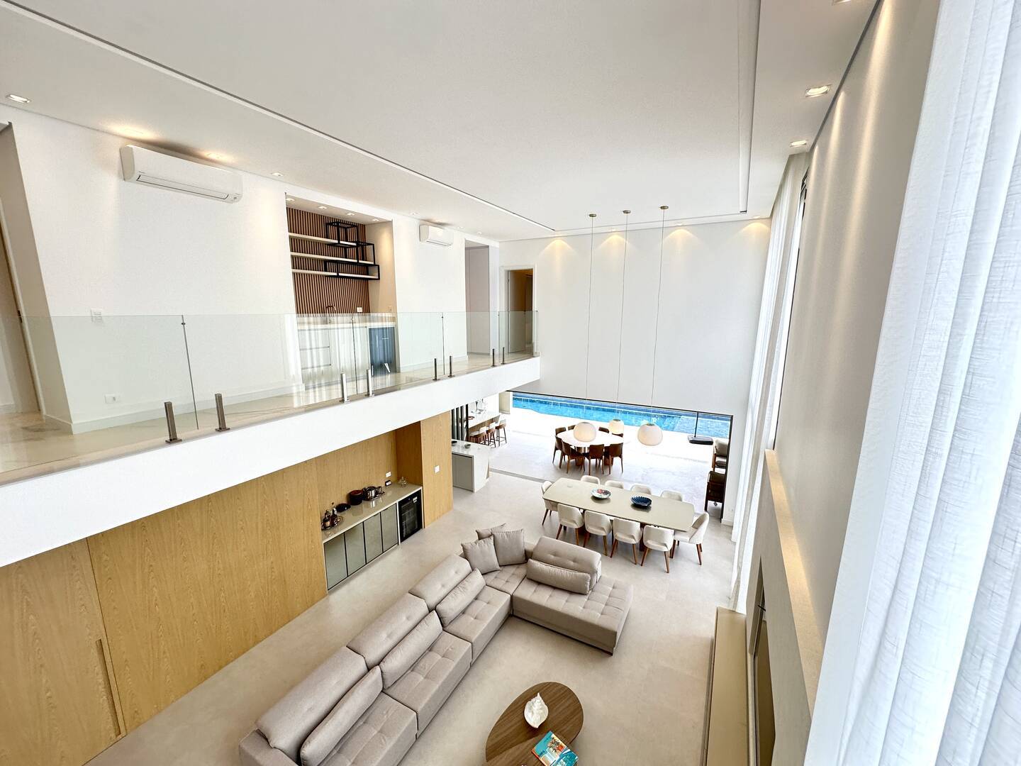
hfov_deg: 102.1
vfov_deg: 85.7
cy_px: 383
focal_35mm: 14
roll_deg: +0.3
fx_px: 413
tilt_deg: -9.6
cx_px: 510
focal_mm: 2.22
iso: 64
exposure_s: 1/120
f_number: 2.2
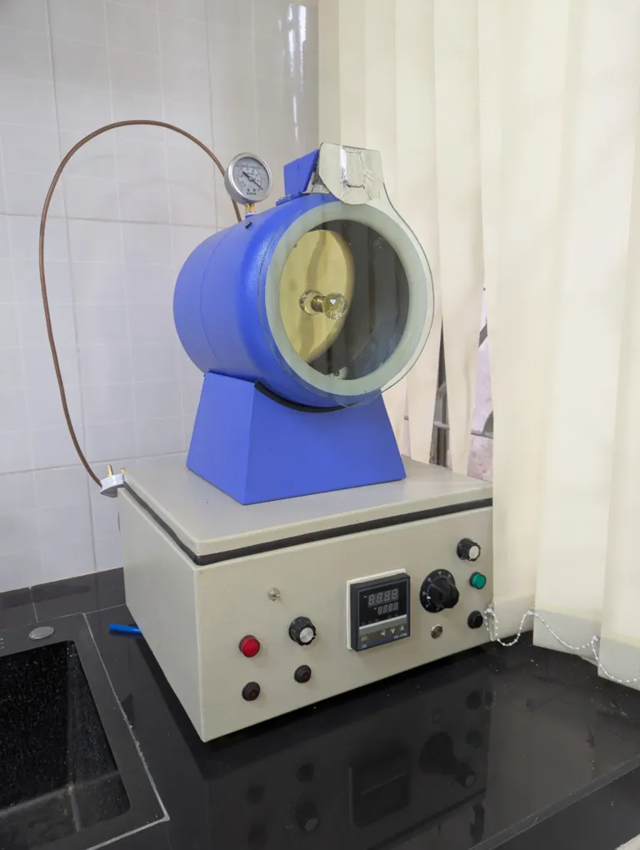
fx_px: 590
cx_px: 320
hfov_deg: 56.9
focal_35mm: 24
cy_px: 425
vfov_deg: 71.5
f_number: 1.85
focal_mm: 6.81
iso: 56
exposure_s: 1/29.2
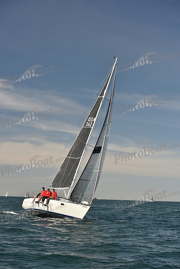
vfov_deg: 28.8
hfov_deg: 19.5
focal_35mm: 70
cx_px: 90
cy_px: 134
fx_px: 525
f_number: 5.6
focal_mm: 70
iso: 250
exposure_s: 1/640
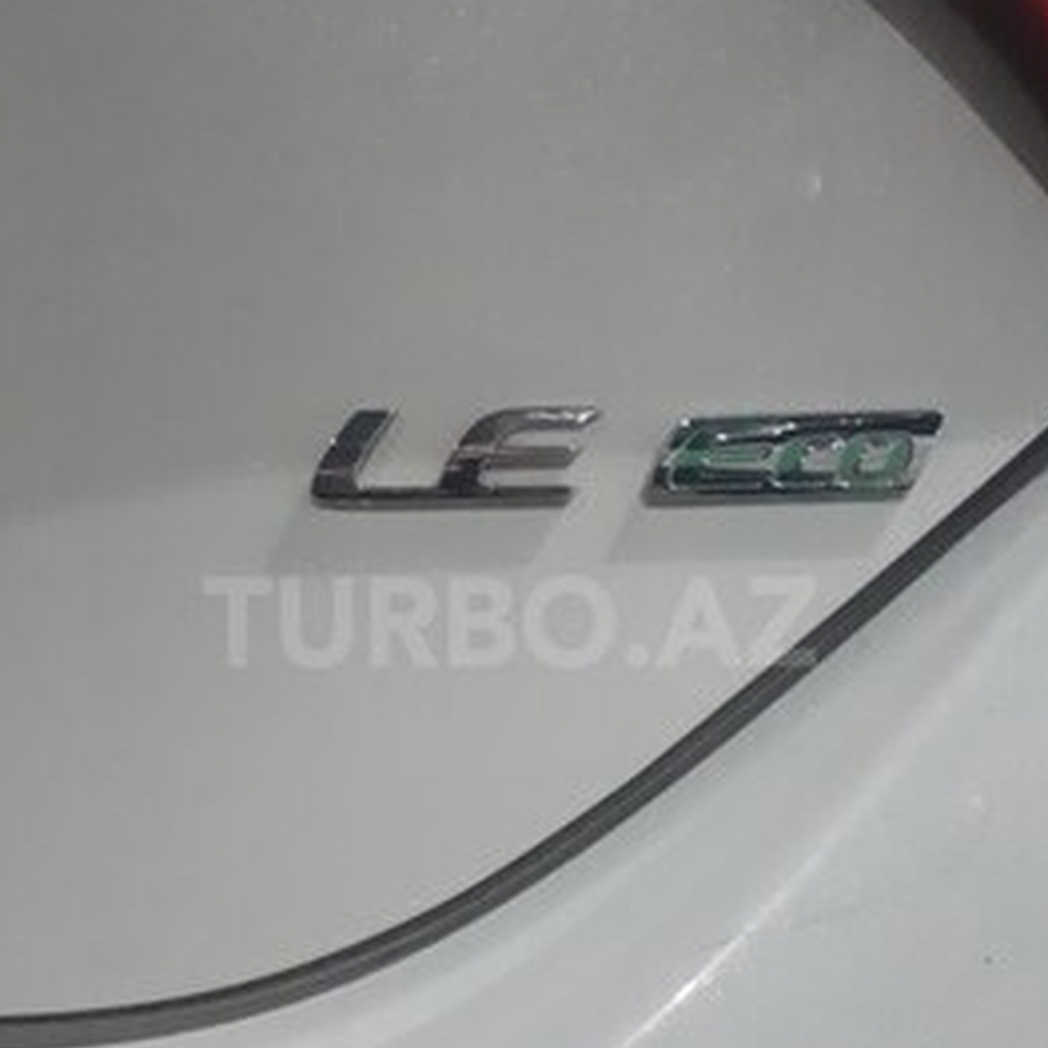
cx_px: 510
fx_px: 1541
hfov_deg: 37.5
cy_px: 622
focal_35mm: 45
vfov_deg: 37.4
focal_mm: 3.6
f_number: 1.9
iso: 1250
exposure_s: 1/17
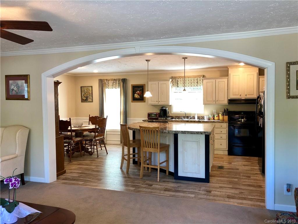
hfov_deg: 63.4
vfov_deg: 49.7
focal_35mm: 28
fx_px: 241
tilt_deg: -3.1
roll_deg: +0.1
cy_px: 112
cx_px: 149
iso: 40
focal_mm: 3.99
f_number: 1.8
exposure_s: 1/20
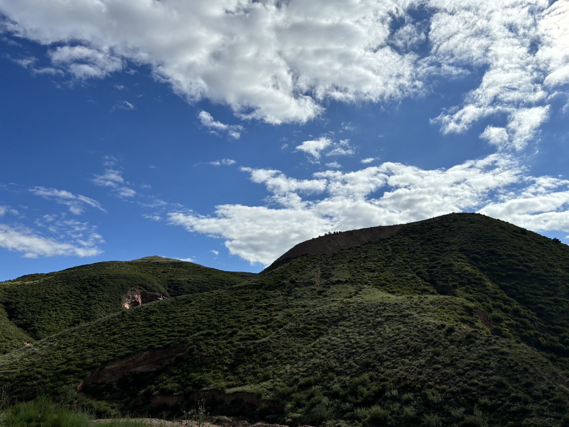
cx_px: 284
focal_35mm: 26
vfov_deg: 53.1
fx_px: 428
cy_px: 214
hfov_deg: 67.3
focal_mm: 5.96
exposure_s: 1/9901
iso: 50
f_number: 1.6
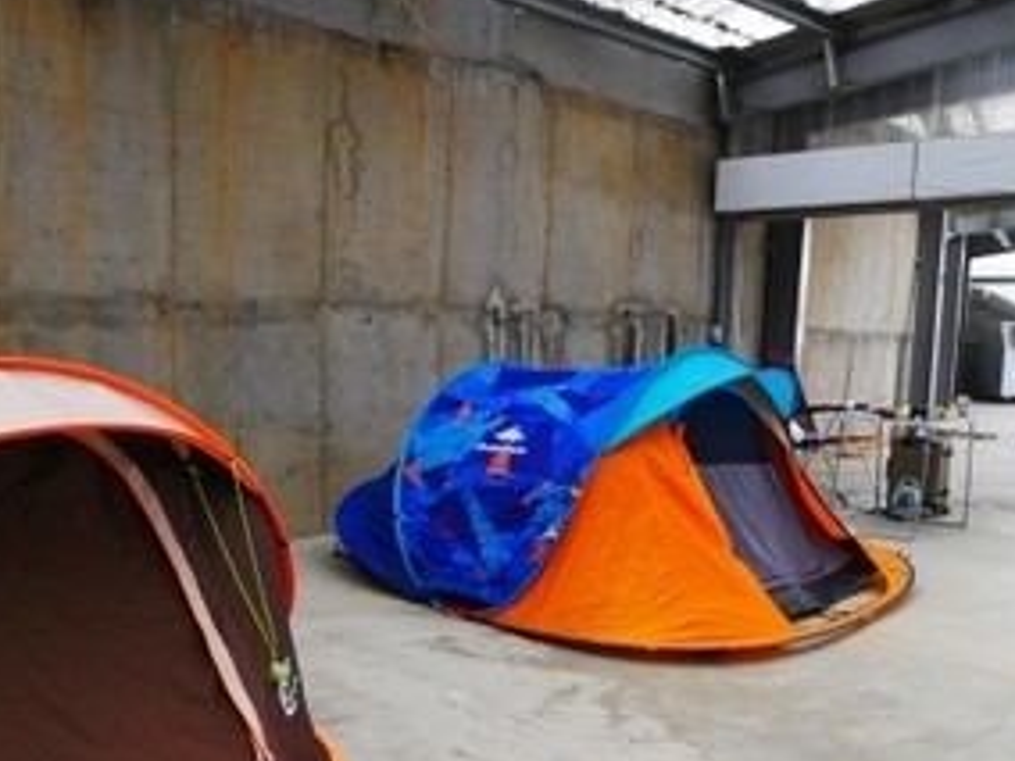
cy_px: 518
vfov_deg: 37.2
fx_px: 1114
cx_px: 472
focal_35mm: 38
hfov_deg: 48.9
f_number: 4
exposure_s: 1/60
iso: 1000
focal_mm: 9
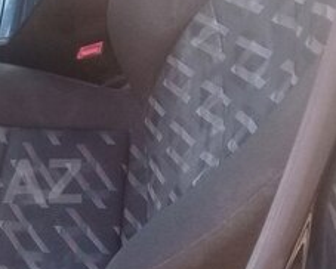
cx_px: -70
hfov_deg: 20.3
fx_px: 876
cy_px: 181
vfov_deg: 17.4
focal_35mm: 88
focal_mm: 3.3
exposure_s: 1/33
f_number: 2.2
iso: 64
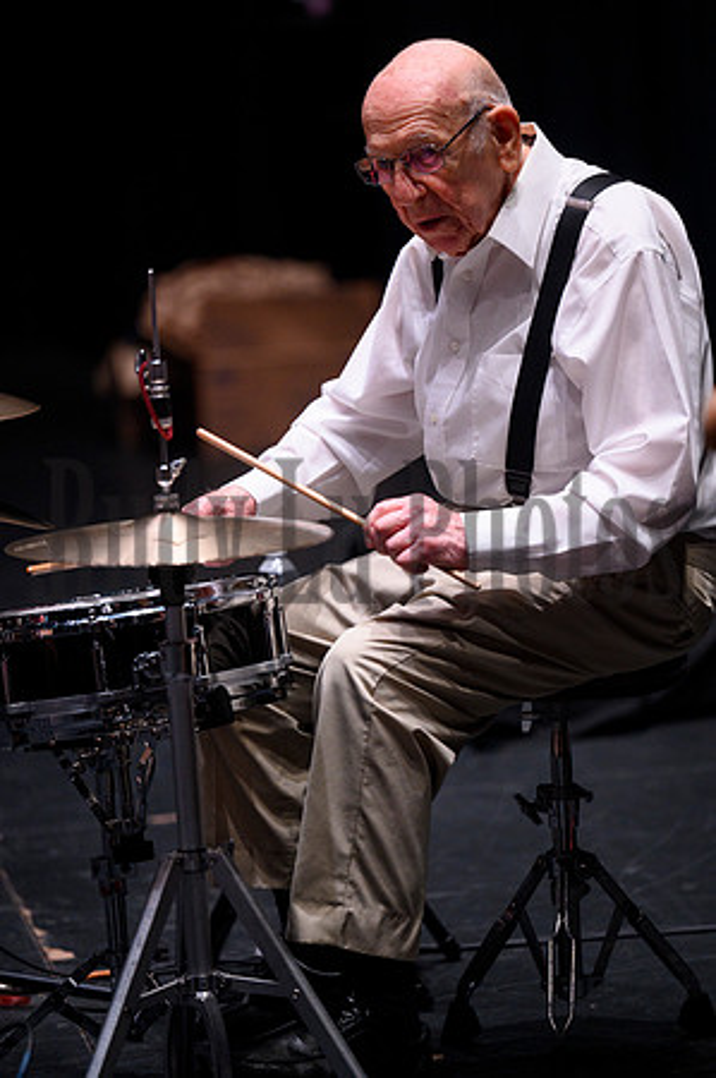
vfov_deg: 12.5
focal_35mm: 165
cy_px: 539
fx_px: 4934
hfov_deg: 8.3
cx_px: 358
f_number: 2.8
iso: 3200
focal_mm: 165
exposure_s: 1/400
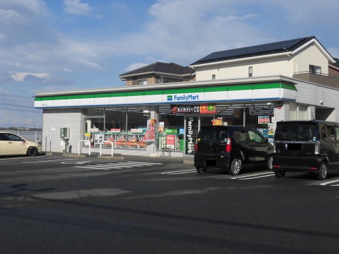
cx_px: 160
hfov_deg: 38.2
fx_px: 490
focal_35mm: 50
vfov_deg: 29.1
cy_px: 106
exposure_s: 1/320
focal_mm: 6.77
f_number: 9.3
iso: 100
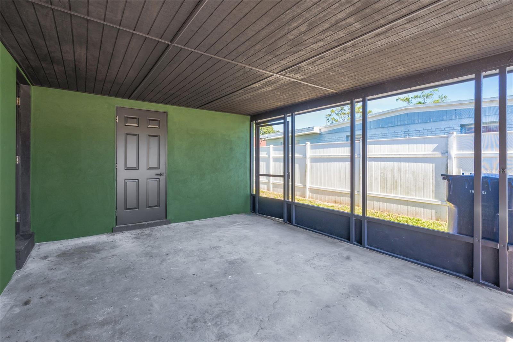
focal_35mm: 16
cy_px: 171
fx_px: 228
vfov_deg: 73.7
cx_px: 256
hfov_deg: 96.7
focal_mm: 16
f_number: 9.5
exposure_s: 1/30
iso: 400
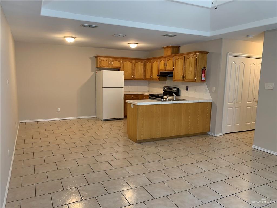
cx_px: 138
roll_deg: -1.6
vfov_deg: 53.1
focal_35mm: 26
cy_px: 104
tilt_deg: -7.8
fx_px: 208
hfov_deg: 67.3
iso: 80
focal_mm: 4.25
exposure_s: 1/60
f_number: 1.8
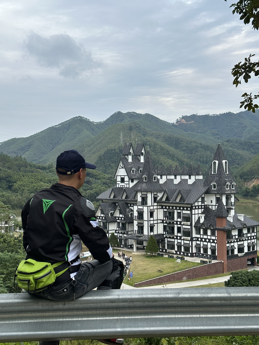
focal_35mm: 48
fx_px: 479
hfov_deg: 30.3
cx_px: 130
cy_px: 172
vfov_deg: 39.7
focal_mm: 6.86
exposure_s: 1/1289
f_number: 1.78
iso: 64
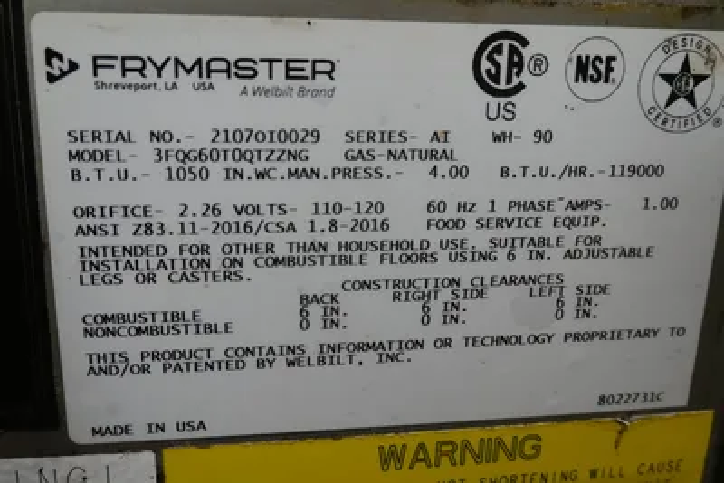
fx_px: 764
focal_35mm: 38
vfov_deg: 35.1
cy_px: 242
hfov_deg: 50.7
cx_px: 362
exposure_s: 1/250
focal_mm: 14.12
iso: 4000
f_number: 3.5
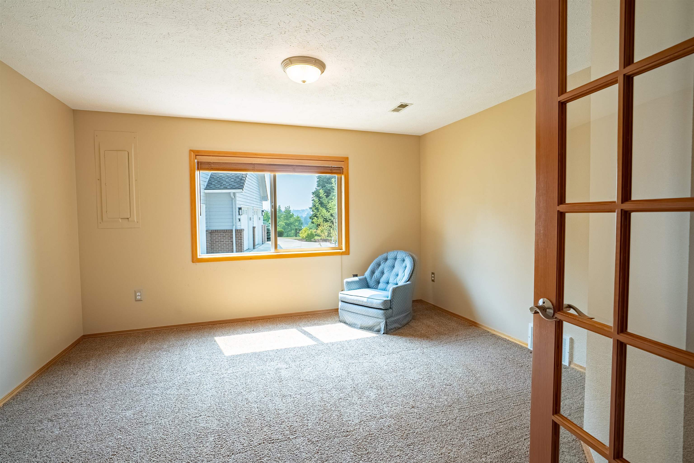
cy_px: 232
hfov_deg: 93.2
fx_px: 328
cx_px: 347
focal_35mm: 17
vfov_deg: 70.5
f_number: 8
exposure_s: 1/400
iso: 400
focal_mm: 17
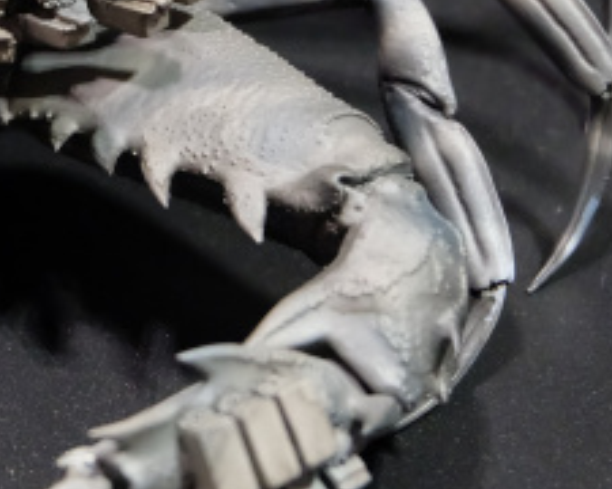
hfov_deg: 11.9
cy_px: 132
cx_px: -220
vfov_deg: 9.8
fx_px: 2844
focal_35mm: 157
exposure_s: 1/27
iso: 3200
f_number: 4.7
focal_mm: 31
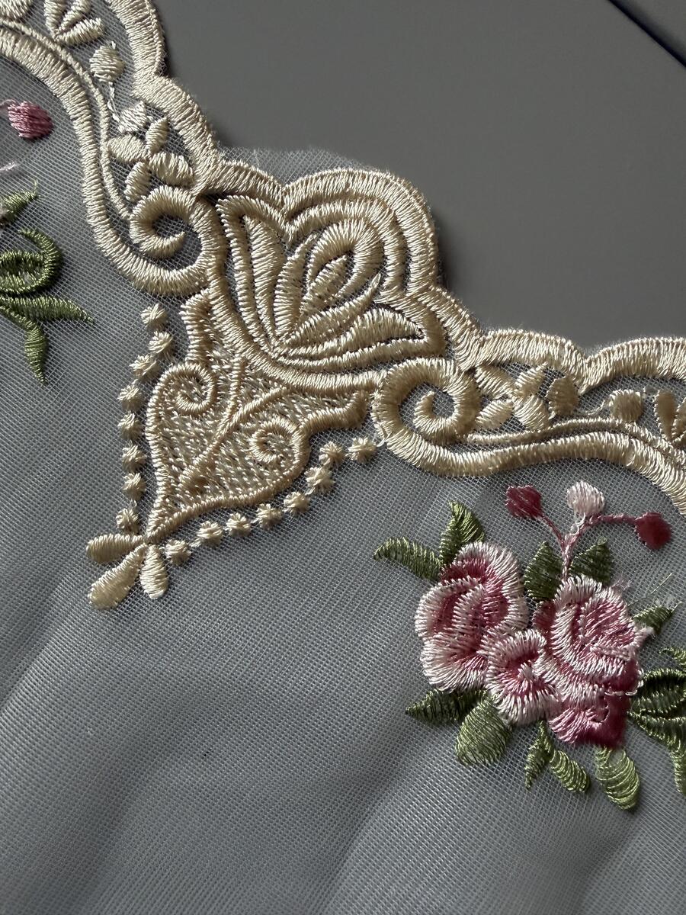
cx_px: 343
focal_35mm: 24
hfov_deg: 56.8
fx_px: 634
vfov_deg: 71.6
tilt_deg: -83.3
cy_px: 458
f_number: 2.2
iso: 320
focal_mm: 2.22
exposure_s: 1/70
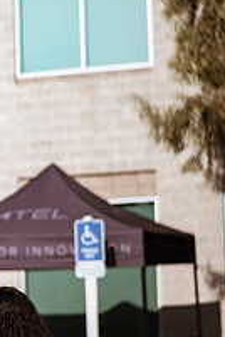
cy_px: 154
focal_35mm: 130
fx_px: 1219
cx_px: -3
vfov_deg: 15.8
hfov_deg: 10.5
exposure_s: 1/8000
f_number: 1.8
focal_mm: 58
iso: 50
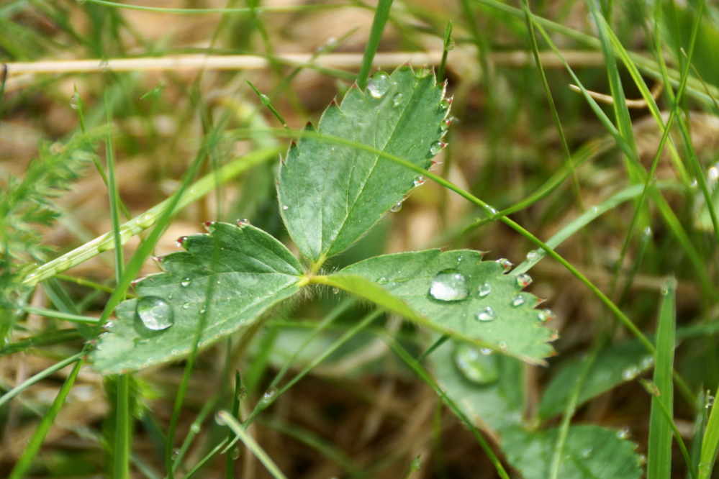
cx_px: 360
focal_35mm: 375
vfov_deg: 3.7
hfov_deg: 5.5
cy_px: 240
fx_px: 7489
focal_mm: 250
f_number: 6.3
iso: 500
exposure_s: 1/400
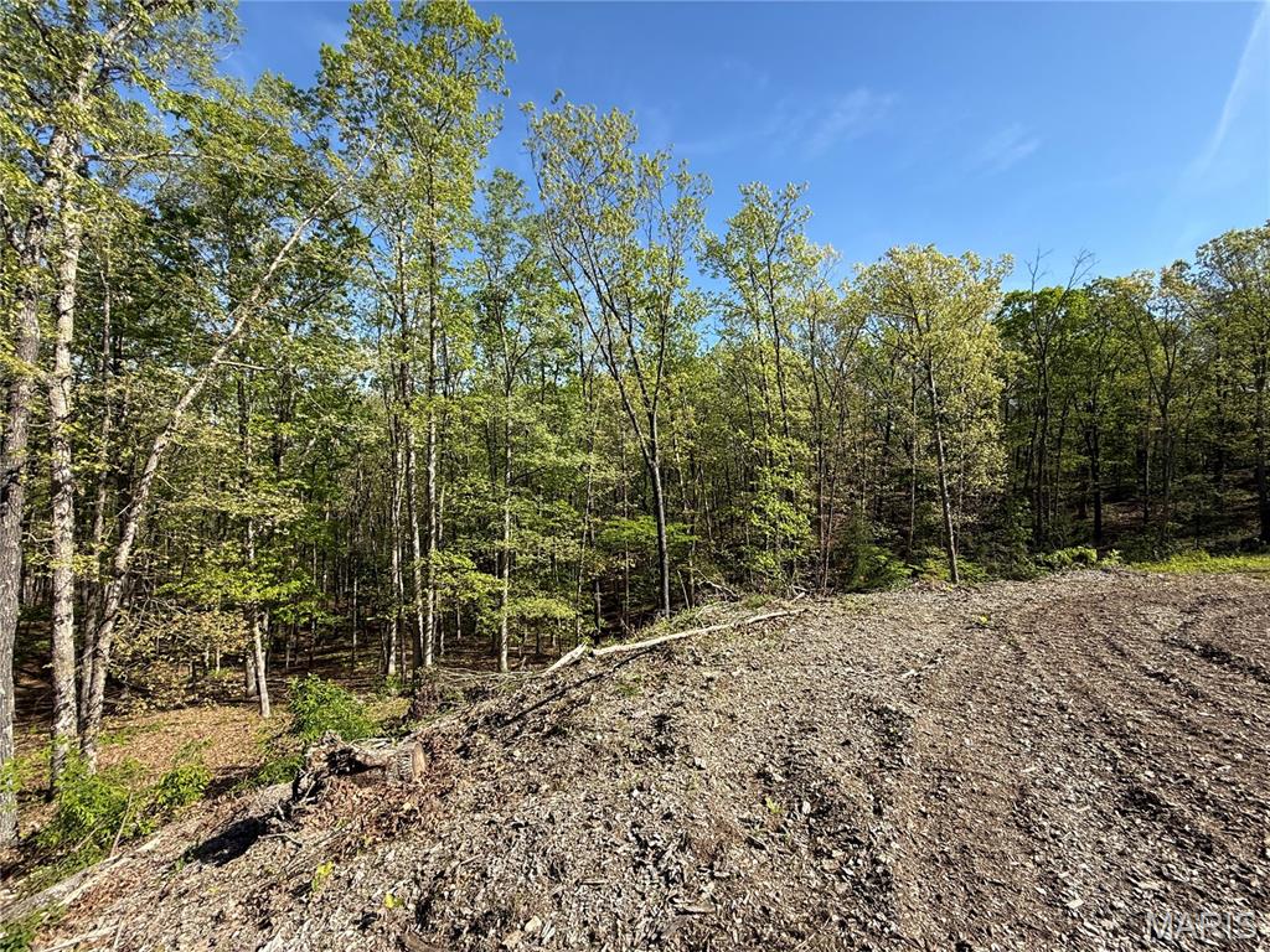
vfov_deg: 85.7
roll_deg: -3.4
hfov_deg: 102.1
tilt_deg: -1.1
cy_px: 476
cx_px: 635
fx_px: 514
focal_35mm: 14
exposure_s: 1/864
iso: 50
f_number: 2.2
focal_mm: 2.22
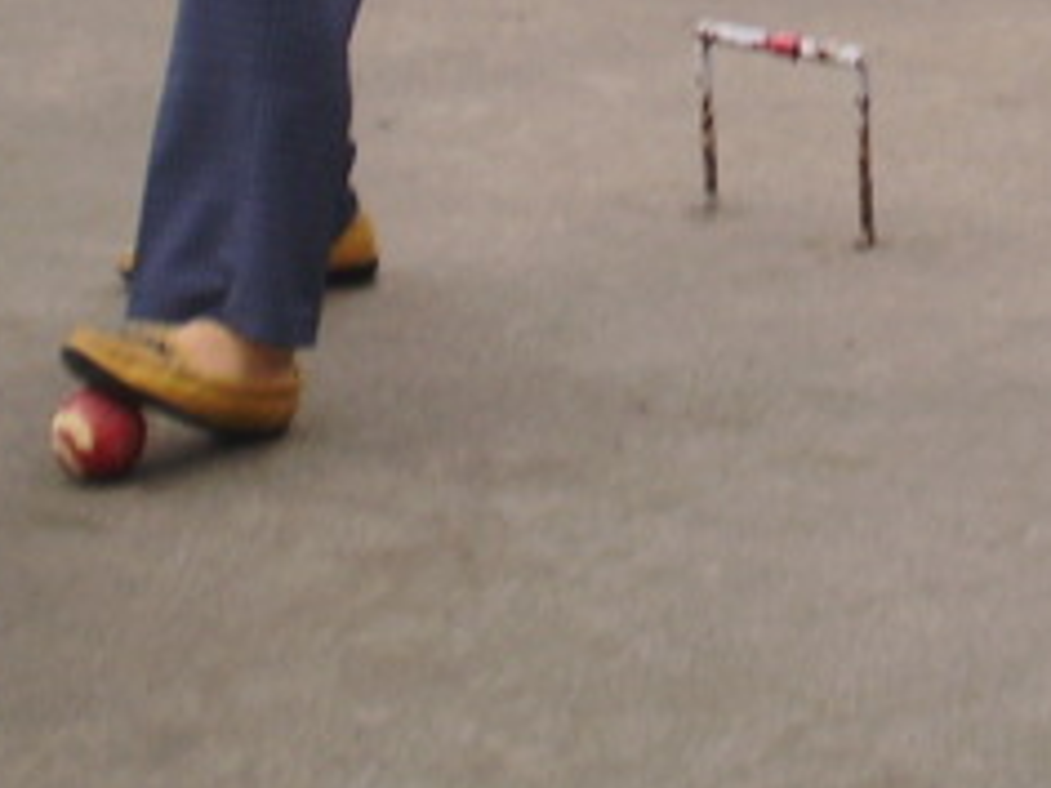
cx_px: 1064
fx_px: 3249
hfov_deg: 17.9
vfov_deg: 13.2
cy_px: -341
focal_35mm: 107
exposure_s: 1/30
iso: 64
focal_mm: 6.3
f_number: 3.1
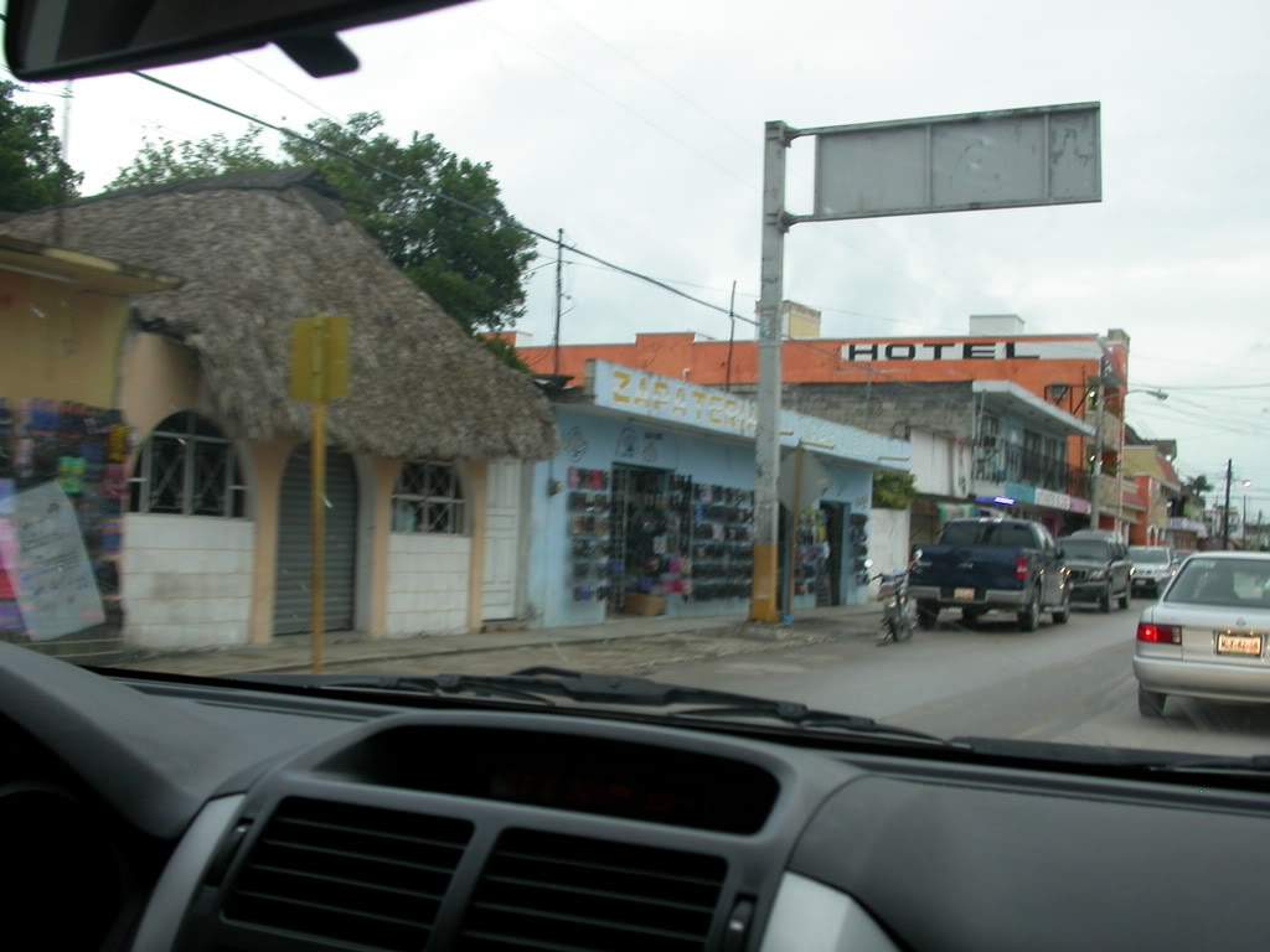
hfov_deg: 49.0
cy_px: 476
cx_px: 635
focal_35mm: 38
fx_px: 1394
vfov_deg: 37.7
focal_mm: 7.85
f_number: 3.3
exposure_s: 1/63.4
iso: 100
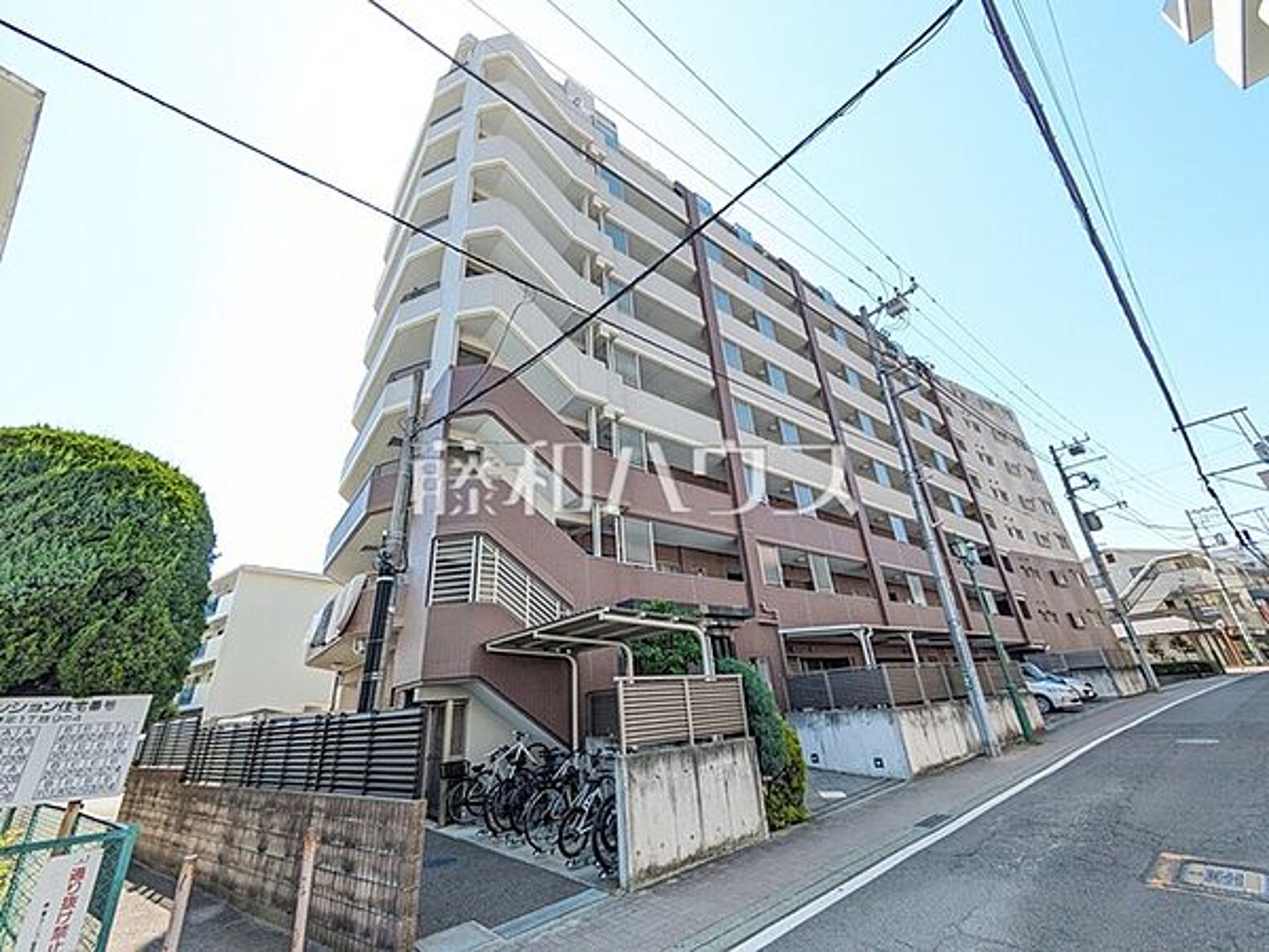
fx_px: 513
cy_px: 476
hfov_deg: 102.1
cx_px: 634
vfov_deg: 85.7
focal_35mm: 14
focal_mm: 1.83
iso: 49
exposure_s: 1/501
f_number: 2.2
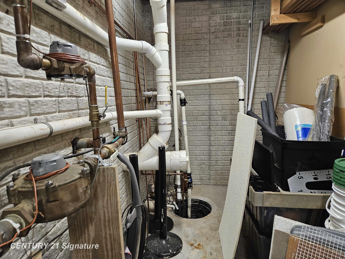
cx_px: 172
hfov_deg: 73.9
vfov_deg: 58.9
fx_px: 229
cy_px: 130
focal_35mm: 23
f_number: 1.8
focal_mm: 5.4
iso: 500
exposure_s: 1/120
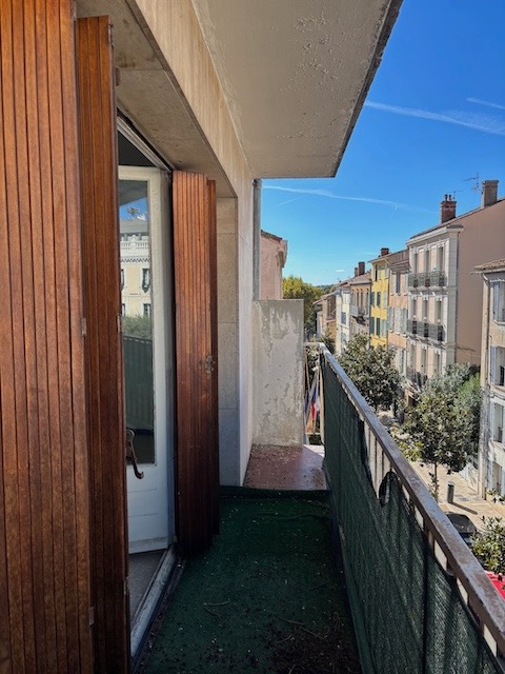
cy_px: 337
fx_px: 506
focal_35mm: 26
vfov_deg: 67.3
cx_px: 252
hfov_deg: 53.1
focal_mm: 5.96
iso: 50
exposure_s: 1/1311
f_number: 1.6
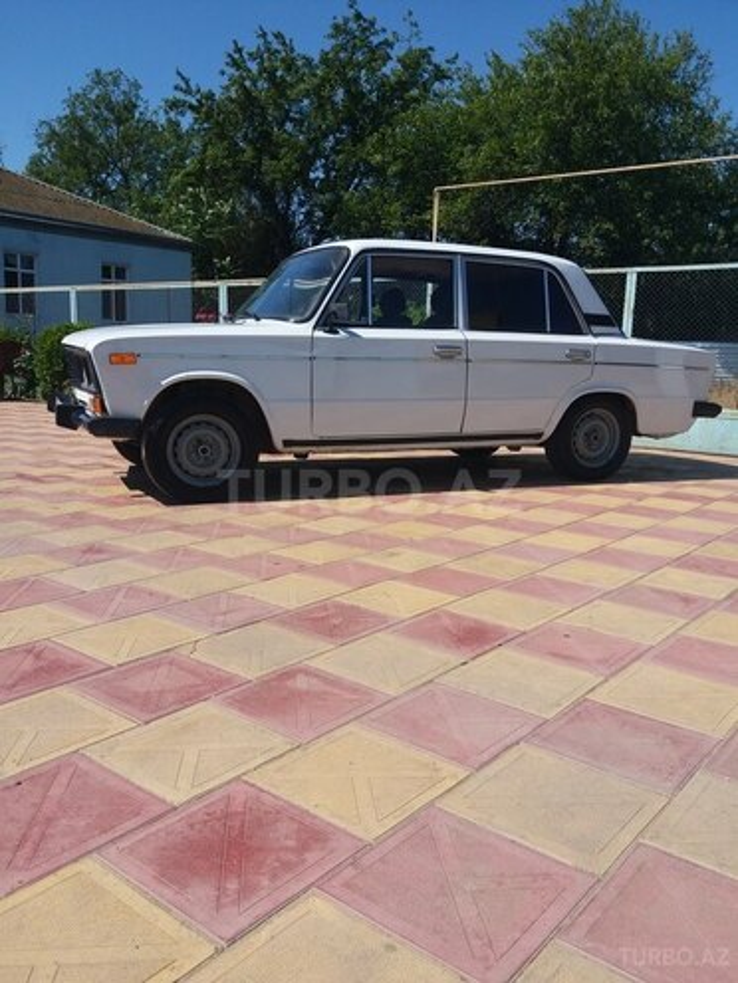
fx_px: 768
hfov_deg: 51.4
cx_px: 369
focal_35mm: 27
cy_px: 492
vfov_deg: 65.3
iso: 40
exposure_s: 1/1648
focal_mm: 3.7
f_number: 1.9
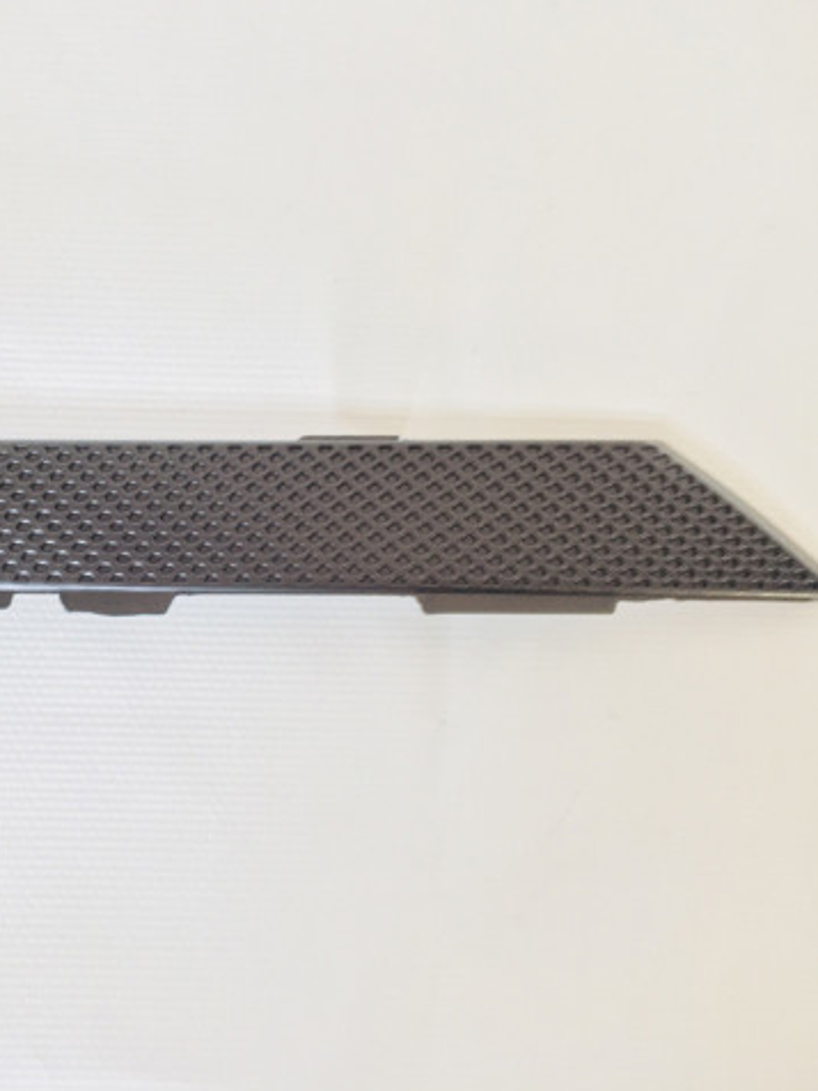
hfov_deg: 35.7
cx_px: 172
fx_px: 1229
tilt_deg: -88.8
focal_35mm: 39
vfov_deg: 47.9
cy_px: 546
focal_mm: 4.15
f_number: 2.2
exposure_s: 1/33
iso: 64
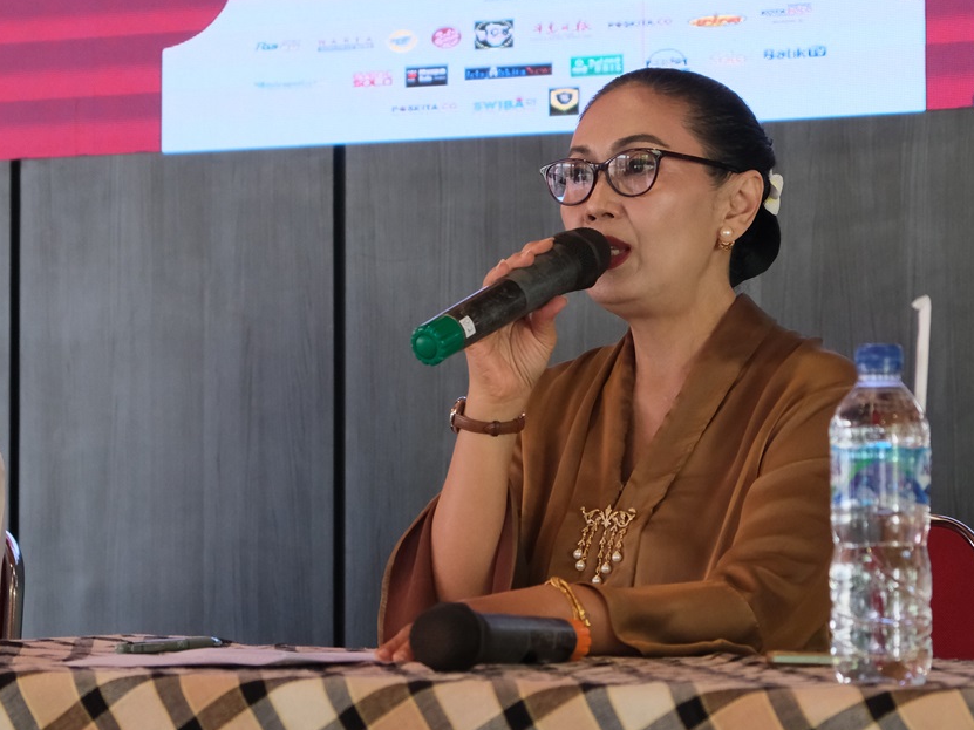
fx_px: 4051
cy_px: 307
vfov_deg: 10.3
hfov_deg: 13.7
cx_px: 368
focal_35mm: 144
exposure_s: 1/100
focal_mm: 55
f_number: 4
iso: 2000
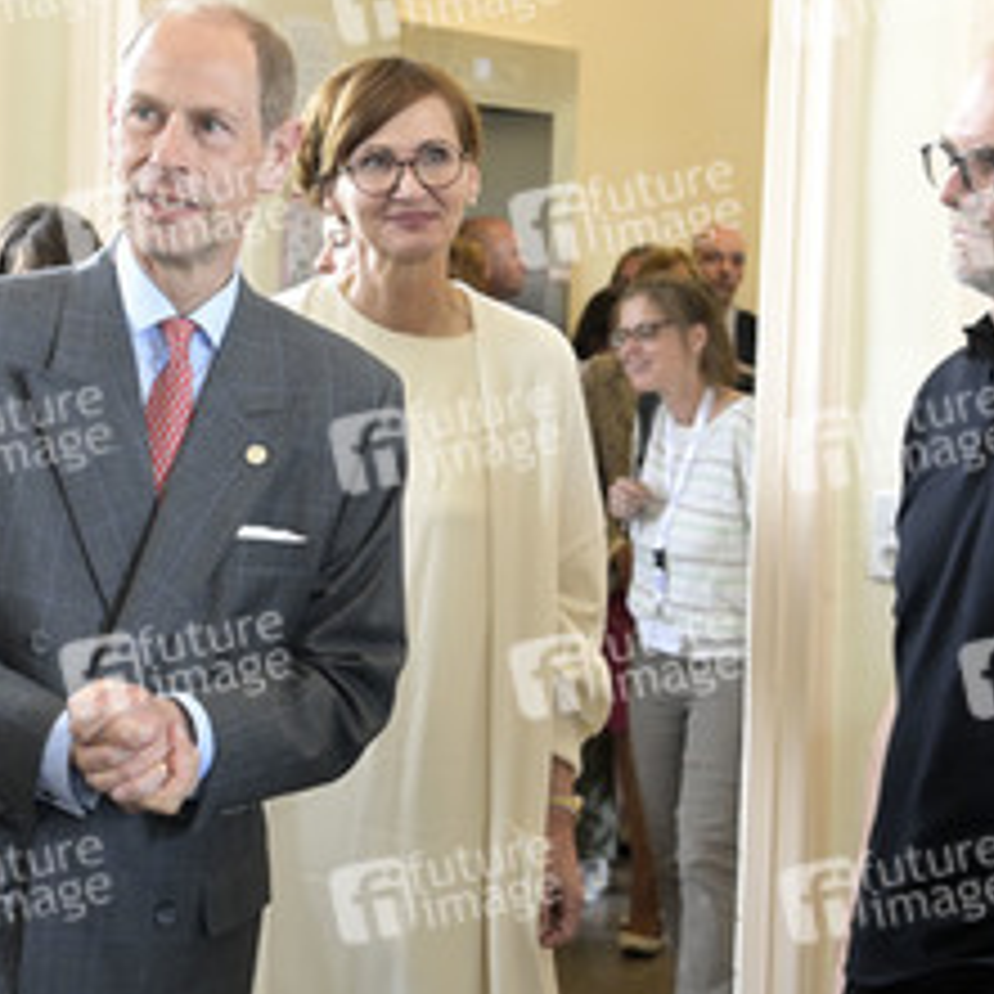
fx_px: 2924
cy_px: 553
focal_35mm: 90
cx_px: 506
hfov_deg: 19.3
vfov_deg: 19.3
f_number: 5.6
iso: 4000
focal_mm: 52
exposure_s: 1/125
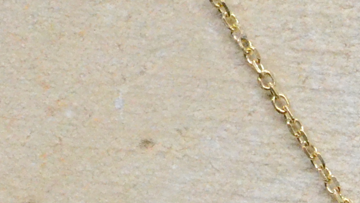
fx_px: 3504
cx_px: 583
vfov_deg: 3.2
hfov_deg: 5.8
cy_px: 682
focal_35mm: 367
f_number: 6.3
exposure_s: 1/2500
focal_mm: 40
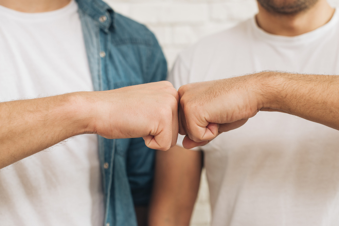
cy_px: 113
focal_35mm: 50
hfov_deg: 39.6
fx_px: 471
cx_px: 170
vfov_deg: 27.0
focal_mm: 50
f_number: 4
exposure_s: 1/160
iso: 400
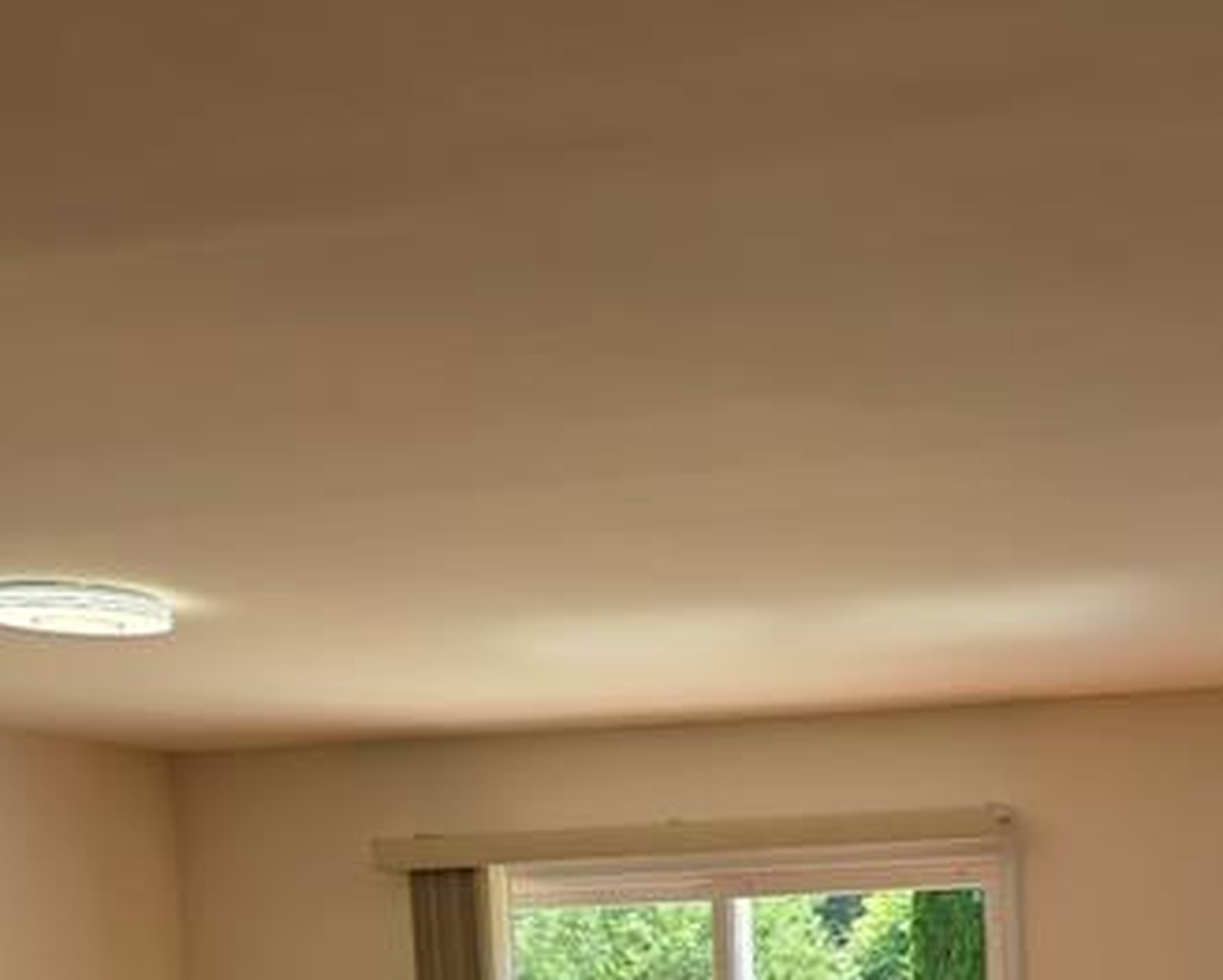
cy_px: 1278
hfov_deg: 22.6
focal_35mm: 70
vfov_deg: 20.1
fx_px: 2536
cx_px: 1786
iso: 12
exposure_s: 1/121
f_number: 1.7
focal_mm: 6.3
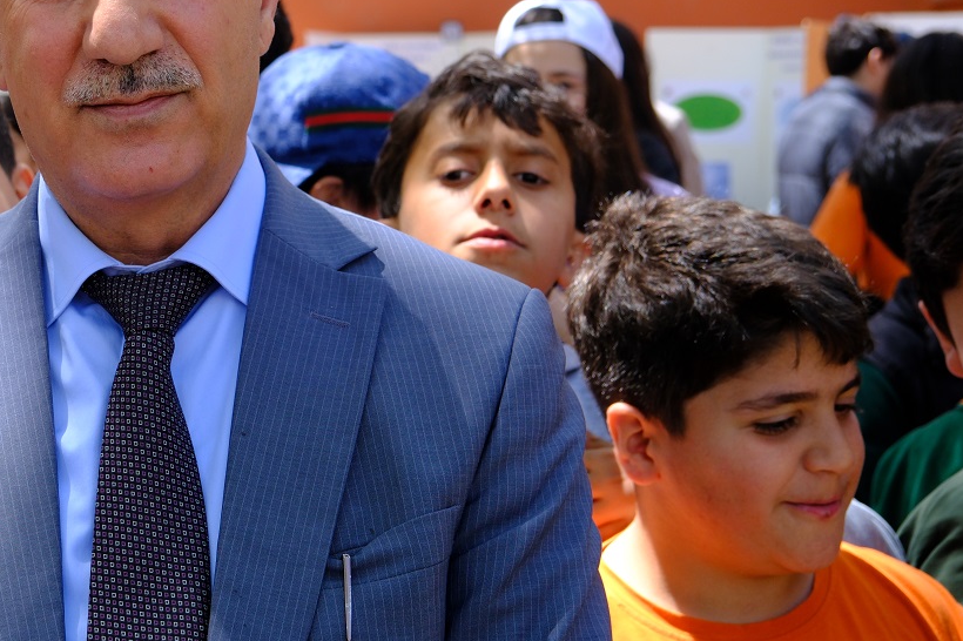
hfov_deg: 30.4
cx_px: 218
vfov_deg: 20.8
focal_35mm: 65
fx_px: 1738
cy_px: 181
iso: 400
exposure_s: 1/500
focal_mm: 26
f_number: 4
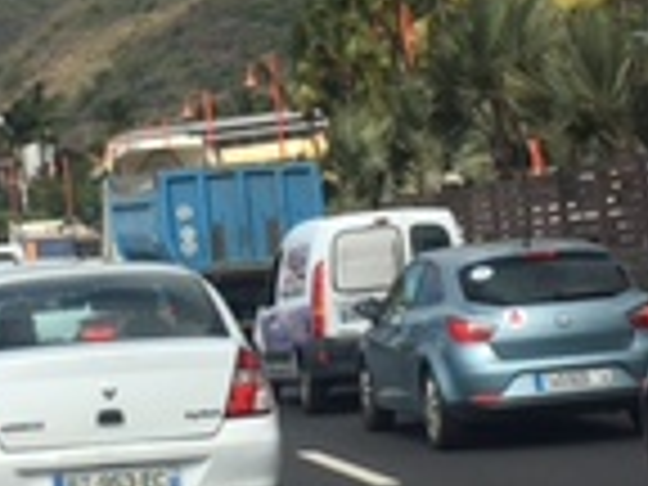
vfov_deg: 11.5
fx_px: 2415
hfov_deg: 15.2
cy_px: 99
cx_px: 189
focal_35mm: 129
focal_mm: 4.15
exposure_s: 1/1876
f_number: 2.2
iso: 25
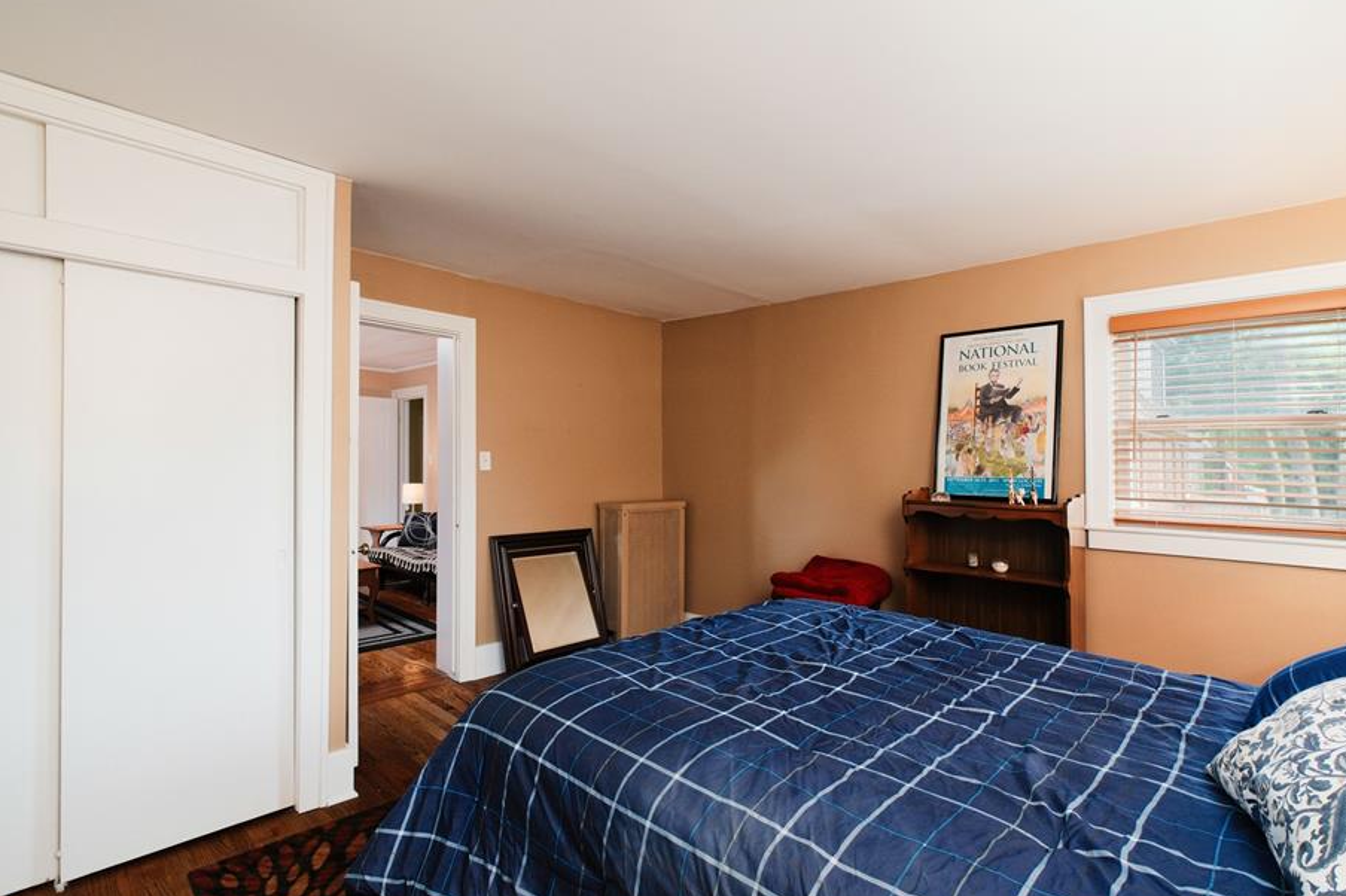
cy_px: 445
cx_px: 713
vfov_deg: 70.4
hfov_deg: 93.2
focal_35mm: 17
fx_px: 635
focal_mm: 10
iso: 1000
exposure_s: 1/125
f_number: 6.4
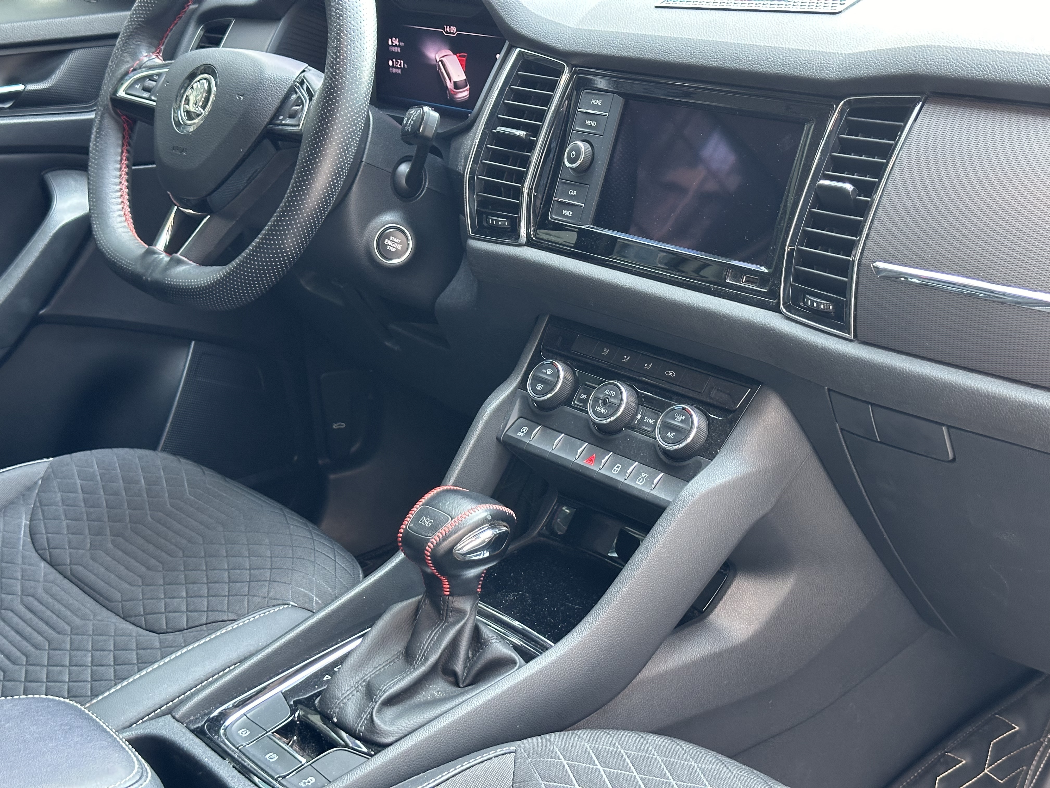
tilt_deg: -21.9
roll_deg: +3.7
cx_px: 525
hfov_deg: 39.7
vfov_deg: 30.3
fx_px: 1456
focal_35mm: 48
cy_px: 394
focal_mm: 6.86
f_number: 1.78
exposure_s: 1/40
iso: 250
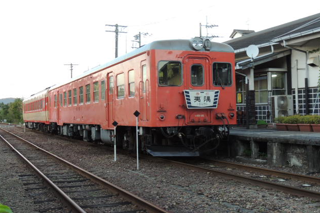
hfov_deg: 39.6
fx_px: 444
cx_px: 162
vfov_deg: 27.0
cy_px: 99
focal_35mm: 50
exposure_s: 1/20
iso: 100
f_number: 4.4
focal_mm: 8.3
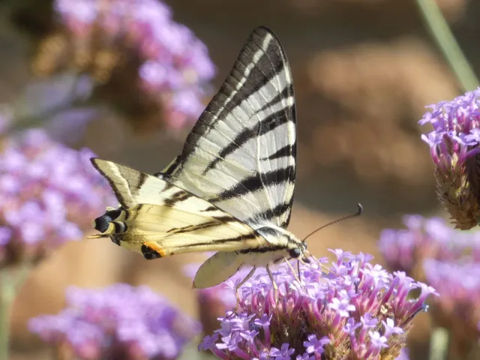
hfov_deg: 5.5
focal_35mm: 362
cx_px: 240
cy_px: 180
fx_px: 5020
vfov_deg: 4.1
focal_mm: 64.9
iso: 100
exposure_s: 1/80
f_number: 5.6
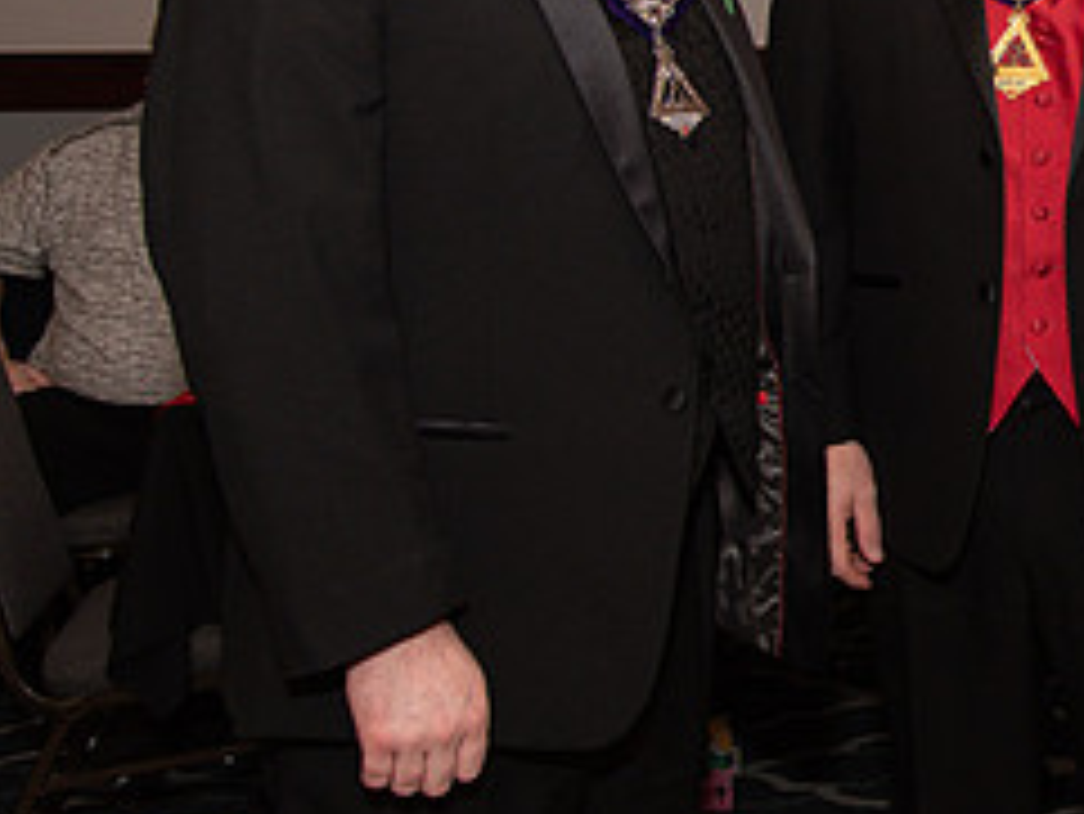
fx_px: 2036
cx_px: 1300
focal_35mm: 65
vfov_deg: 21.9
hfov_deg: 26.5
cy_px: 20
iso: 800
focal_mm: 28
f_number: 4
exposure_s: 1/200
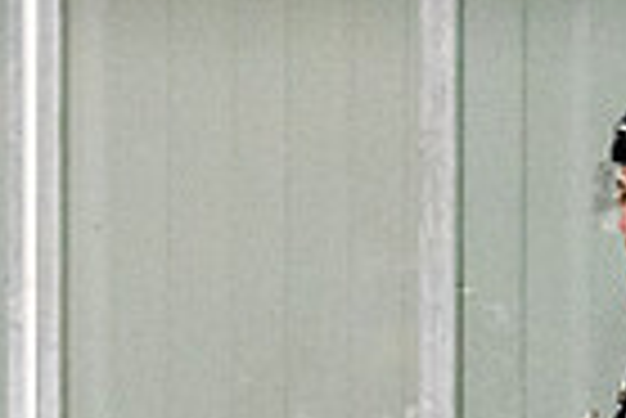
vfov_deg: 1.3
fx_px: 18765
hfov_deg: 1.9
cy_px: 731
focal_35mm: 1078
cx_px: -396
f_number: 2.8
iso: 1600
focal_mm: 120
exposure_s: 1/500
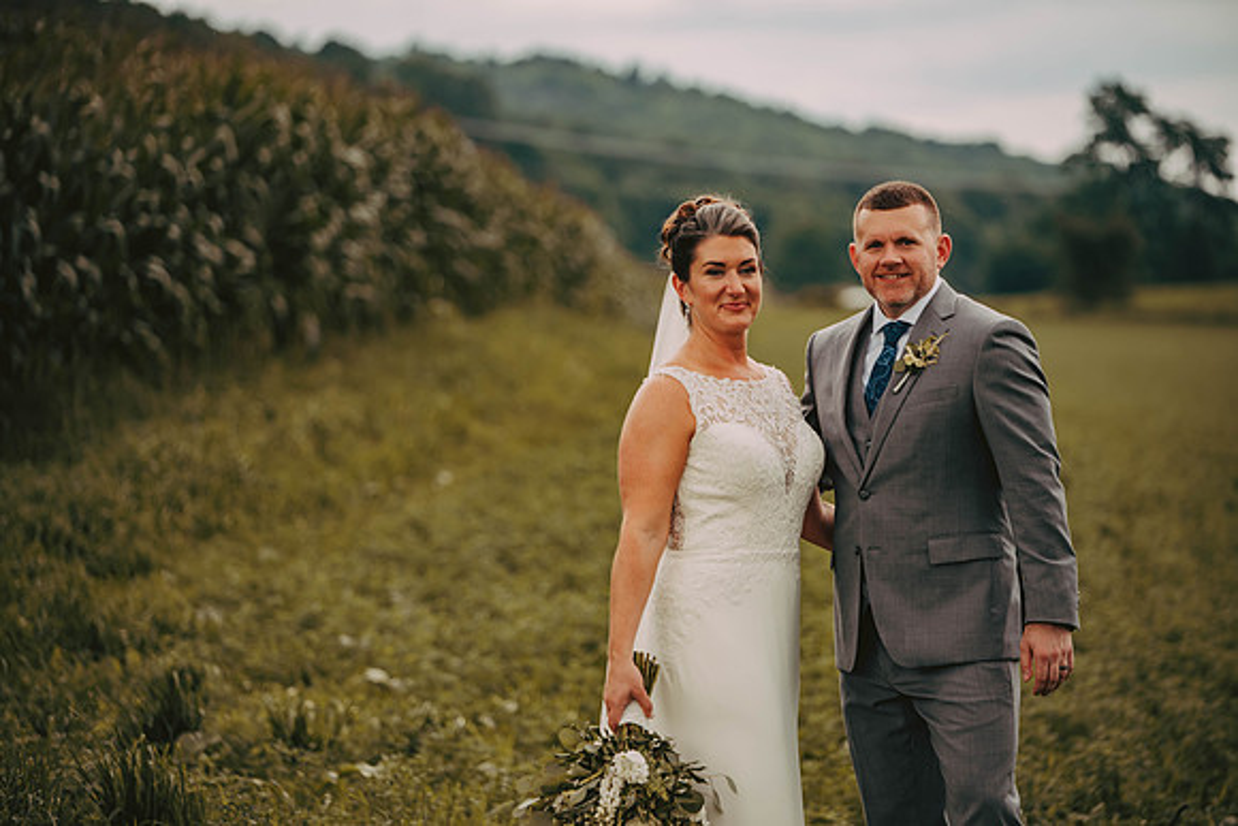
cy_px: 413
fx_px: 4643
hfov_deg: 15.2
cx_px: 619
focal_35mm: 135
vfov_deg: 10.2
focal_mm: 135
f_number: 2.8
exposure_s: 1/400
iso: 200
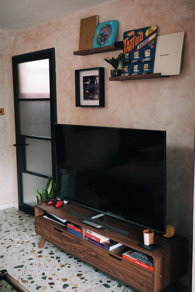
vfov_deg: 48.5
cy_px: 146
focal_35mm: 40
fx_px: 325
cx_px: 98
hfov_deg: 33.4
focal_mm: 26
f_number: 2.8
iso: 4000
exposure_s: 1/40
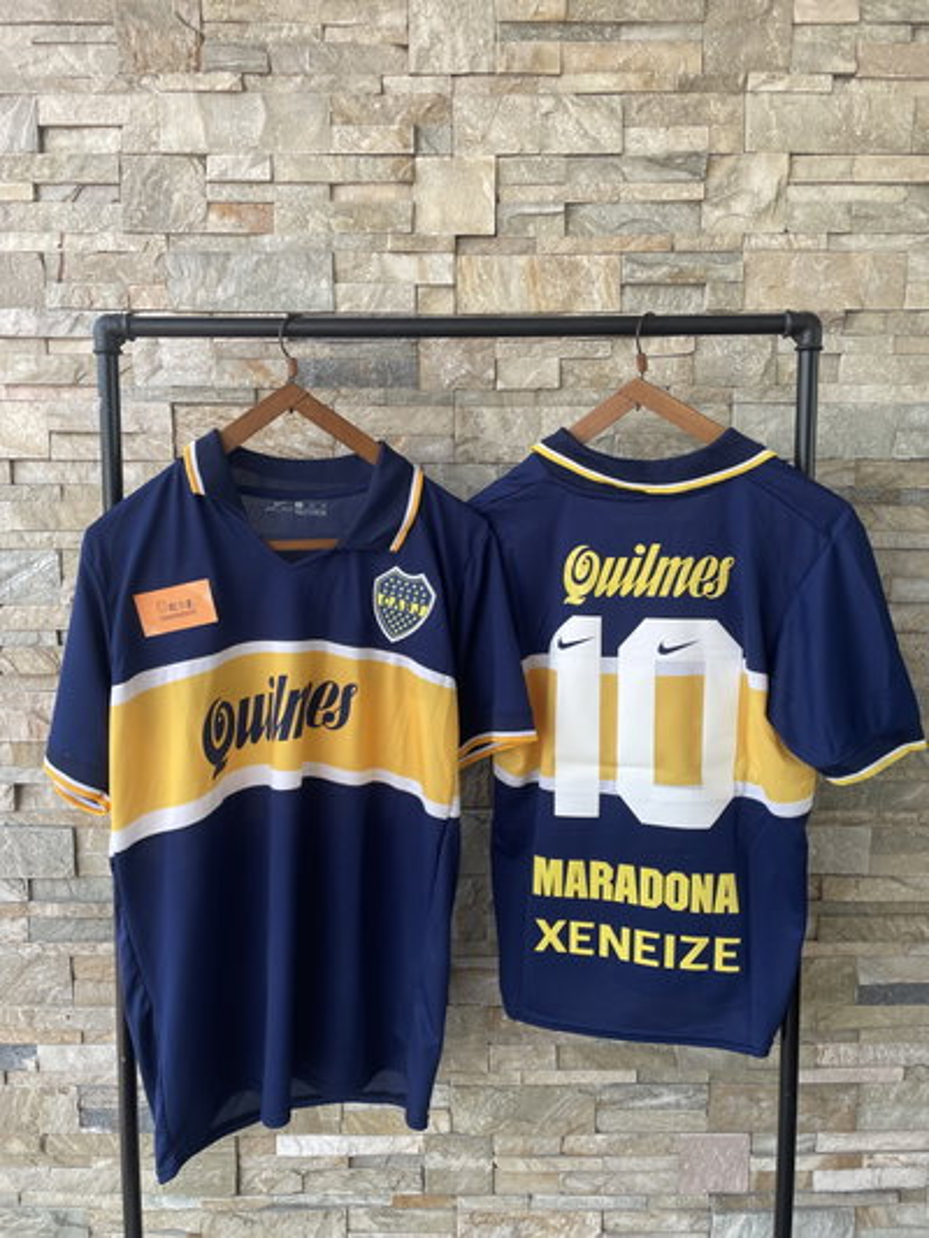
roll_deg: +0.4
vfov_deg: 67.3
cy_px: 619
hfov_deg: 53.1
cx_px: 464
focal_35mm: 26
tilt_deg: -7.6
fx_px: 930
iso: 32
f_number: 1.6
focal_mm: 4.2
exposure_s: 1/230
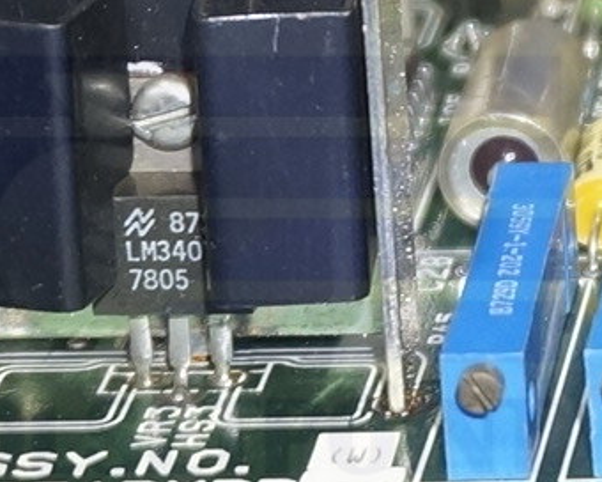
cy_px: -177
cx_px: 1200
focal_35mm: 273
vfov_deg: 5.6
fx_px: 4871
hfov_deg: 6.8
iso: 500
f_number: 4.5
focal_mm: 27
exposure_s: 1/60
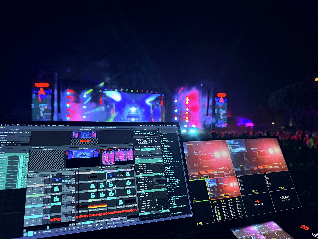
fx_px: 230
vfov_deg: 54.9
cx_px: 161
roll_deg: -1.2
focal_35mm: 25
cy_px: 118
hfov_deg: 69.4
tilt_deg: +0.6
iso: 250
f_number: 1.78
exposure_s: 1/60
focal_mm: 6.76
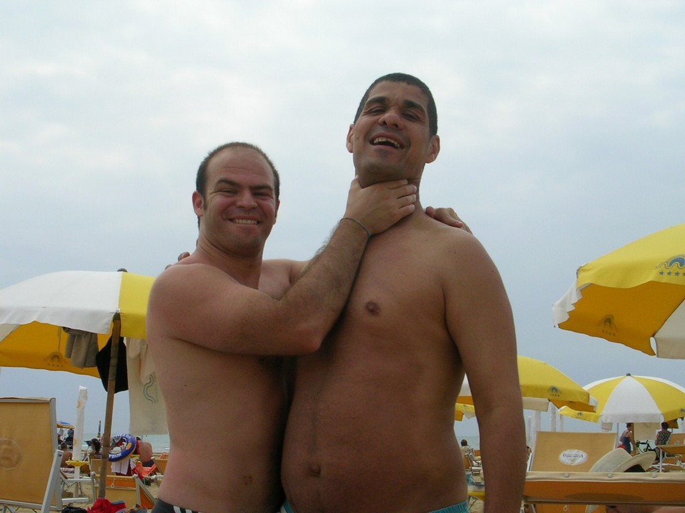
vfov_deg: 26.1
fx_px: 1108
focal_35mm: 56
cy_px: 256
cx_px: 342
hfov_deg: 34.3
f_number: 6.6
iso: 50
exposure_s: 1/311
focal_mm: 8.5
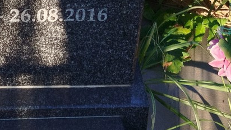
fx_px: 337
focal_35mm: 55
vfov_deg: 20.5
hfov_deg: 35.1
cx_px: 12
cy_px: -25
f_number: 1.7
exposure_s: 1/171
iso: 50
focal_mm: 5.31
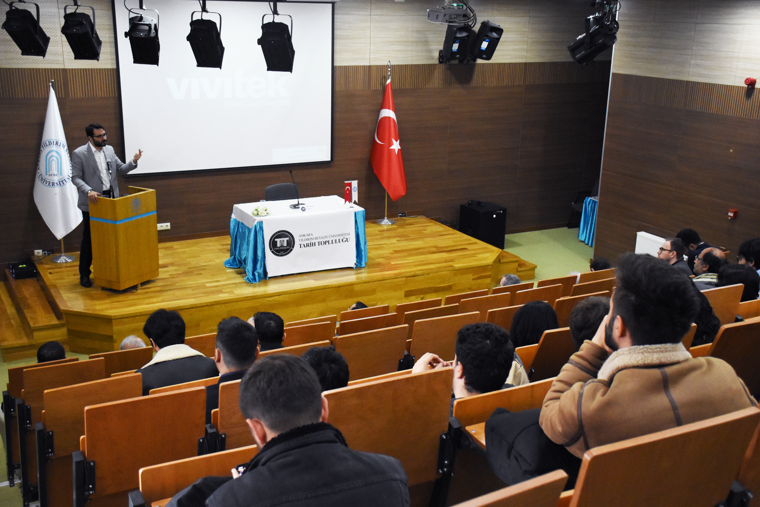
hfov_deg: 47.9
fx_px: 855
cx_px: 380
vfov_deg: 33.0
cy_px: 254
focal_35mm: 40
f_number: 5
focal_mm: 27
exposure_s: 1/100
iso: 3200
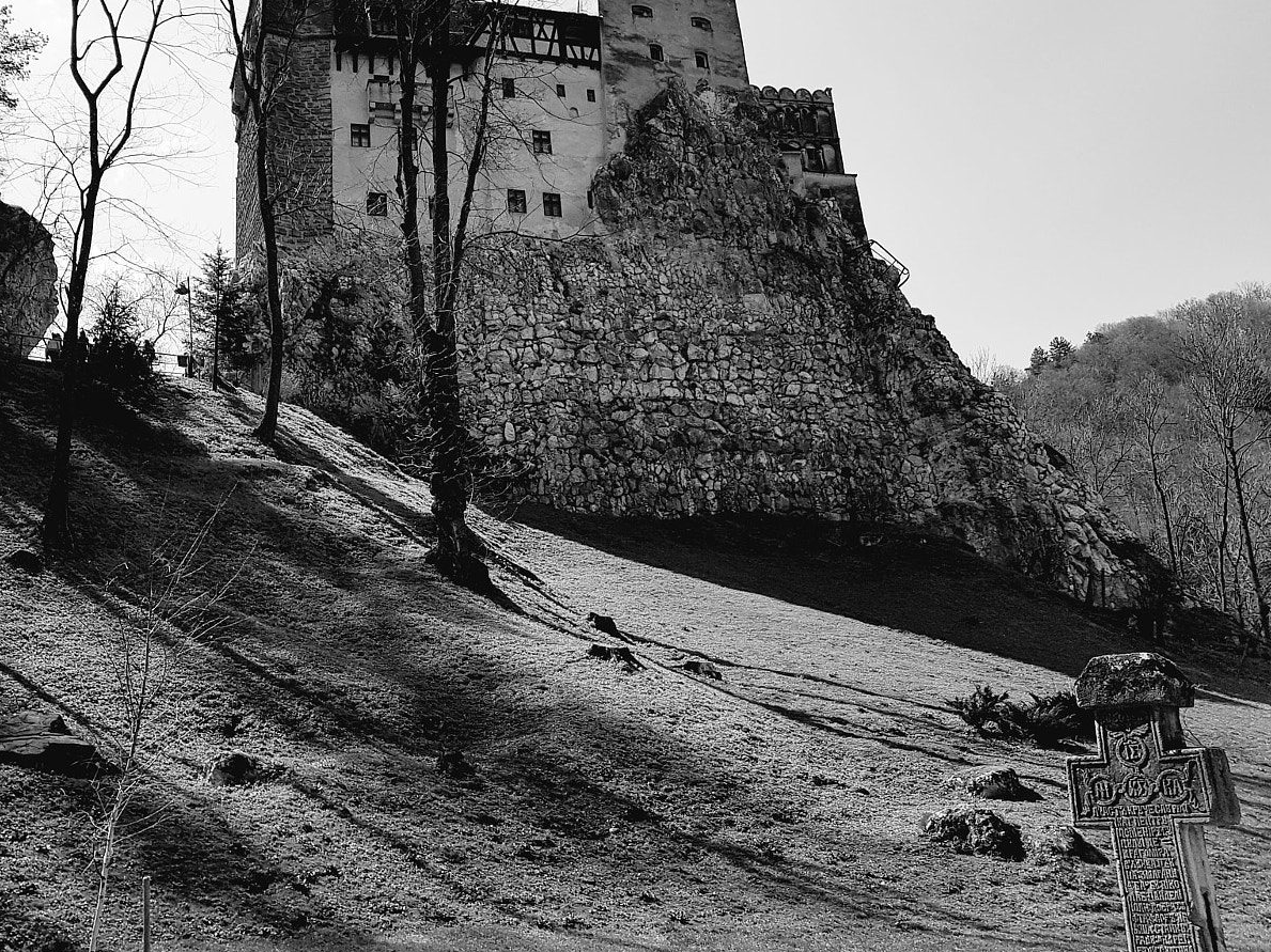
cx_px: 467
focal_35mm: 35
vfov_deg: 40.6
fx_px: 1285
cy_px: 426
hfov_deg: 52.0
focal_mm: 4.2
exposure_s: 1/2028
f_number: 1.7
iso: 40
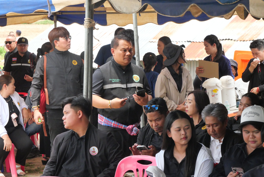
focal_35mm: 124
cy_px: 88
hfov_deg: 16.5
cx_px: 132
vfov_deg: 11.1
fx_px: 910
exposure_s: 1/800
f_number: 10
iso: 3200
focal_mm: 60
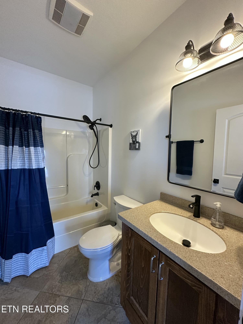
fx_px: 131
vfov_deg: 102.1
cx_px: 122
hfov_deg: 85.7
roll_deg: -1.7
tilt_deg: -2.9
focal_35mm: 14
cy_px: 162
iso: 250
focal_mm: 2.22
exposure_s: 1/120
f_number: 2.2
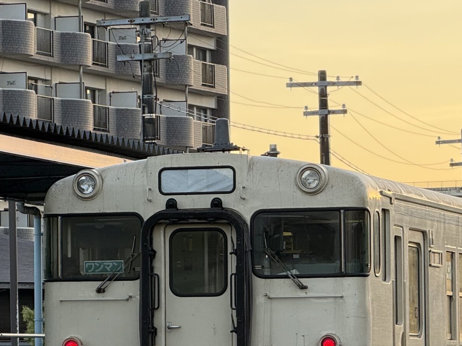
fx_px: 3417
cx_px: 95
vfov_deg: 5.8
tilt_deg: +1.0
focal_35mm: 256
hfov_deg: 7.7
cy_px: 279
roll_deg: +0.9
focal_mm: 15.66
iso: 64
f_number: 2.8
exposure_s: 1/165
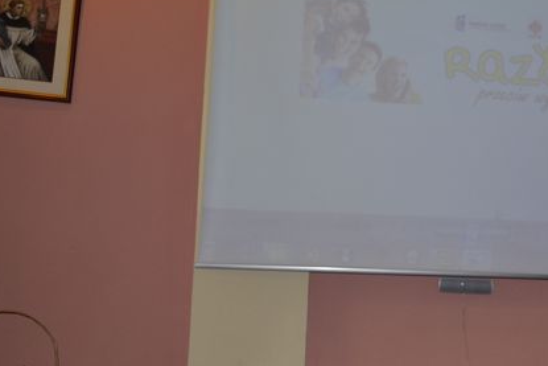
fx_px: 792
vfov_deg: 26.0
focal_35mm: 52
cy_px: 171
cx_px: 469
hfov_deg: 36.3
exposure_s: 1/60
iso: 400
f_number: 3.5
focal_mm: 18
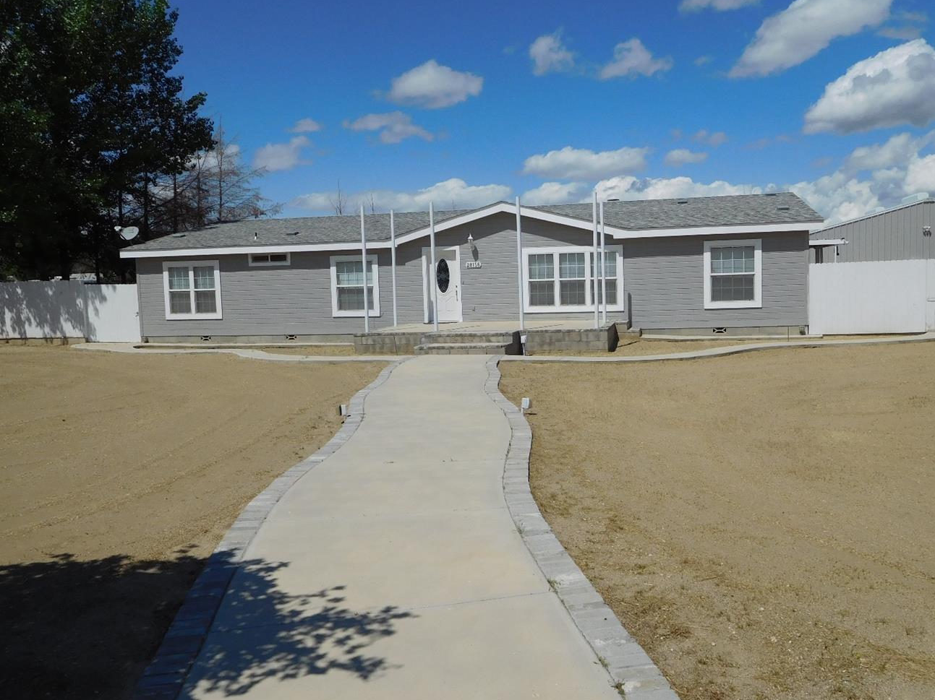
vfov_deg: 48.2
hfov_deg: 61.6
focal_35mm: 29
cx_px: 496
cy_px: 357
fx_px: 783
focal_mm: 4.5
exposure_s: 1/1000
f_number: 6.8
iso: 125
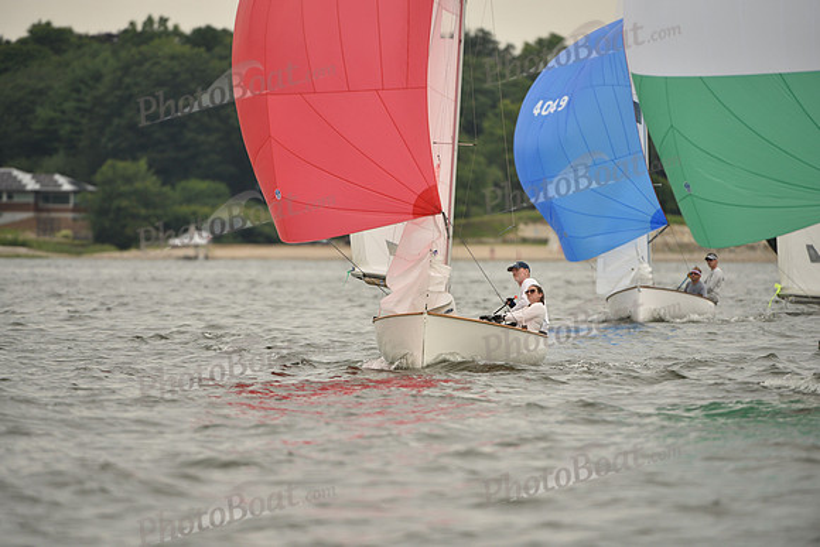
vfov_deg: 3.4
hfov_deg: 5.2
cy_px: 274
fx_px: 9113
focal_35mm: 400
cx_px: 410
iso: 320
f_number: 4.5
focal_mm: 400
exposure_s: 1/1250
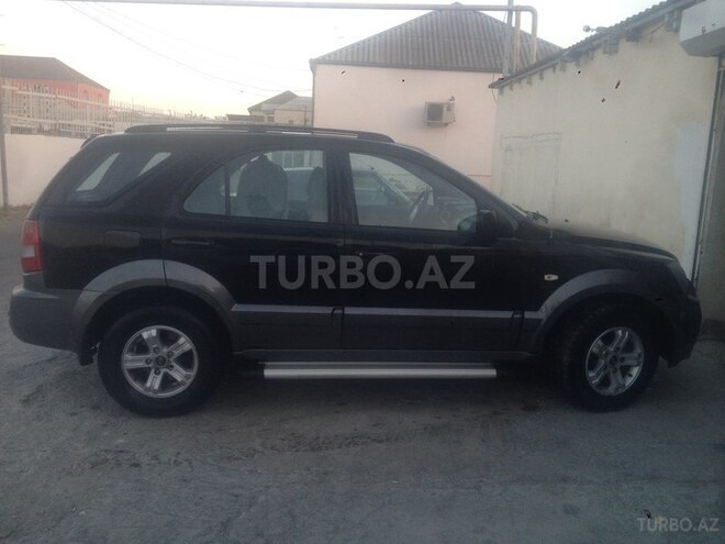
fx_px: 733
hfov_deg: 52.6
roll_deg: -1.3
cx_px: 362
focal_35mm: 35
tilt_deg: -11.1
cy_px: 272
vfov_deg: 40.7
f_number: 2.4
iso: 80
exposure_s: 1/120
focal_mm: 4.28
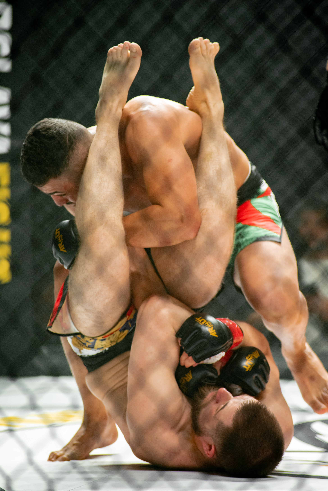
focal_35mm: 200
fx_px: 2731
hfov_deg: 6.9
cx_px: 164
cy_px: 246
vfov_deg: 10.3
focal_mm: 200
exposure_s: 1/500
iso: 2000
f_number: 4
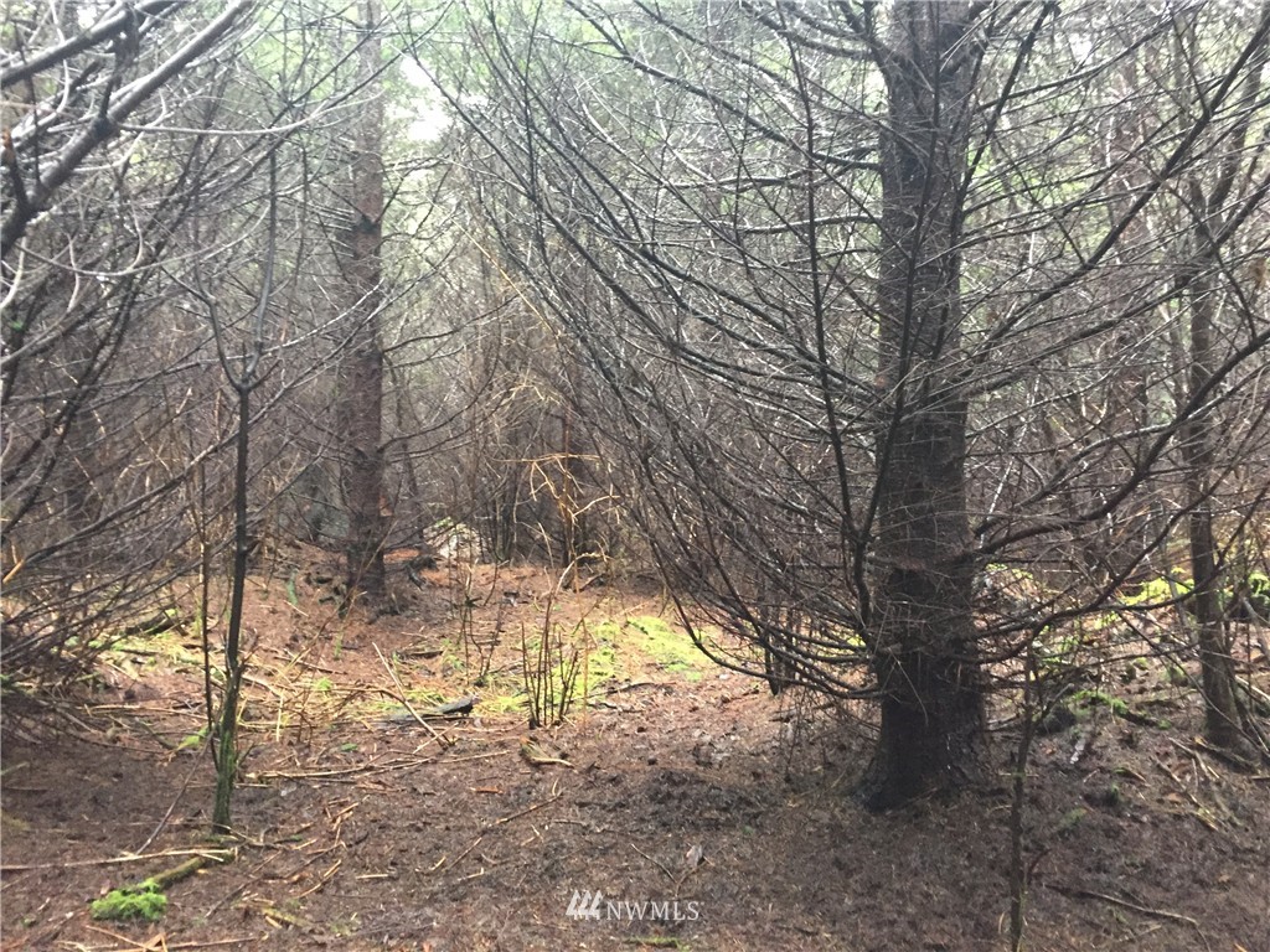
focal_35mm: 29
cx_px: 635
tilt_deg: -4.1
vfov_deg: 48.2
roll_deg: -0.6
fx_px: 1064
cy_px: 476
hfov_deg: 61.7
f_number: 2.2
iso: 250
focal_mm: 4.15
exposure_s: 1/17
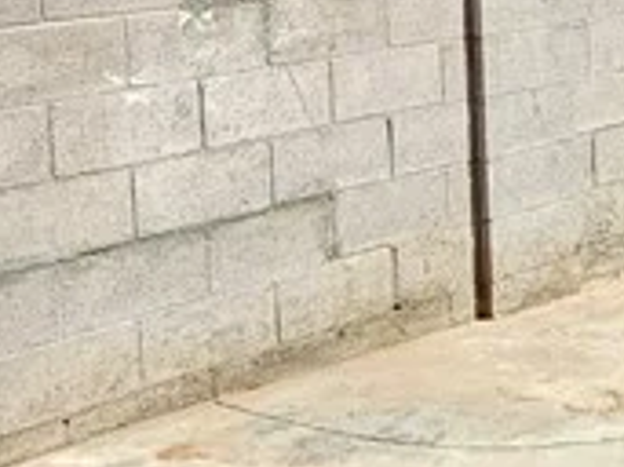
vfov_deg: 18.0
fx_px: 1405
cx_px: 931
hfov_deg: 21.2
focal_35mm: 78
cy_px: -80
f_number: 2.2
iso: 50
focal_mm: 2.2
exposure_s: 1/981
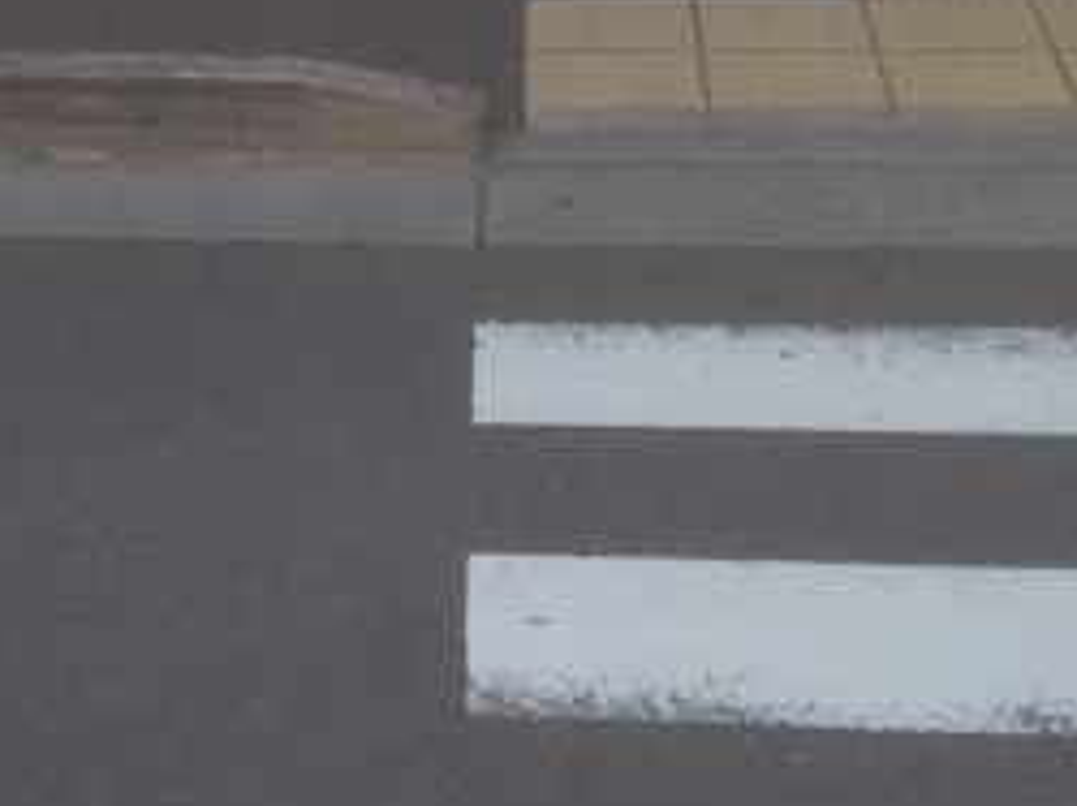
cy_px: -474
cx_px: 538
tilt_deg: -2.8
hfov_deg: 16.6
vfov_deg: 11.8
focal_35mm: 119
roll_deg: -1.4
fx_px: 3699
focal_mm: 4.15
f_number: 2.2
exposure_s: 1/1130
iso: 32
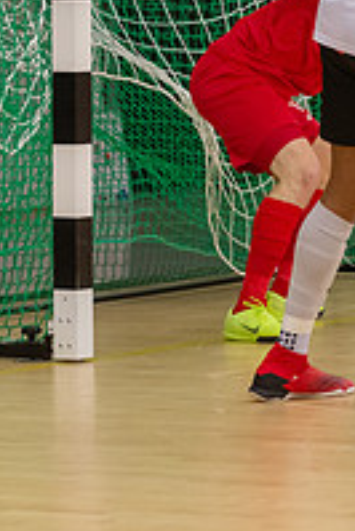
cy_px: 183
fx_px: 4208
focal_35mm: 285
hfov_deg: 4.8
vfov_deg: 7.2
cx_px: 406
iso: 2800
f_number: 4.5
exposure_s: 1/640
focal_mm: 98
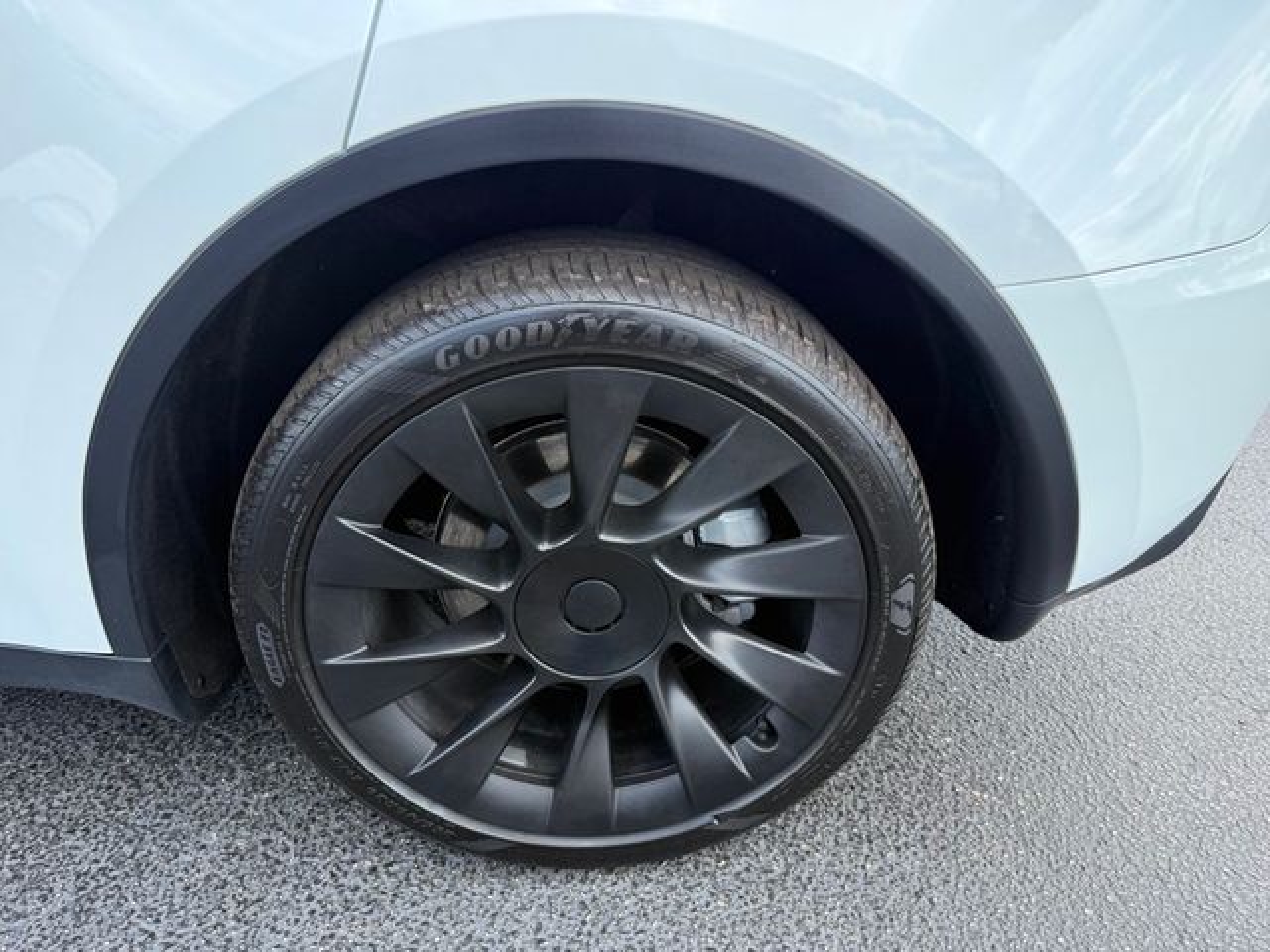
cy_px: 476
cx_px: 635
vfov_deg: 56.8
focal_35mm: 24
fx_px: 881
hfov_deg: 71.6
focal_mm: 6.76
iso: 100
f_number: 1.78
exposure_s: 1/822
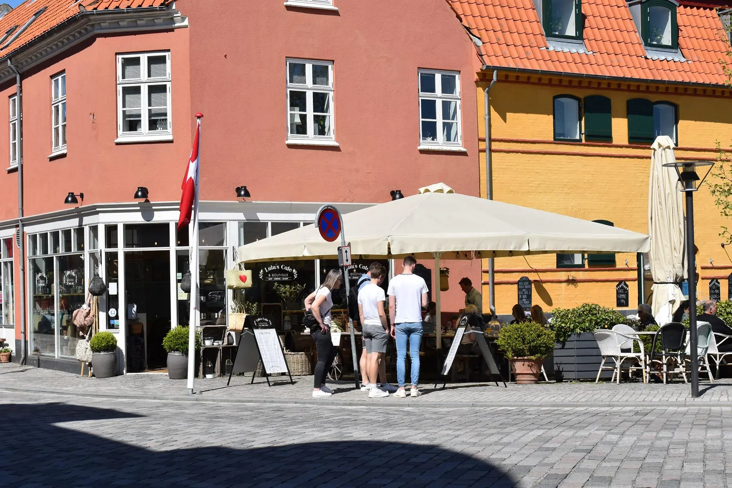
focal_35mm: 68
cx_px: 366
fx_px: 1372
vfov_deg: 20.2
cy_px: 244
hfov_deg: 29.9
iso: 200
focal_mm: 45
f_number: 11
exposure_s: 1/500
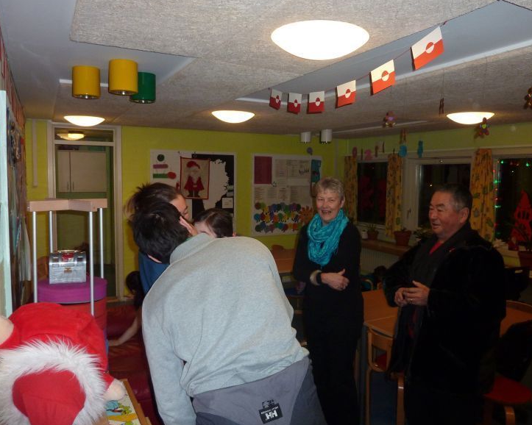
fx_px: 425
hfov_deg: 64.0
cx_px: 280
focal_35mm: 27
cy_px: 214
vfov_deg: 53.2
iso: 200
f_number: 3.3
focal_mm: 4.1
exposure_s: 1/60
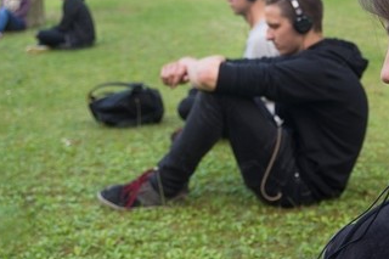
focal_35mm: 54
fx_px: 583
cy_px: 55
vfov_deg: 24.7
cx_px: 277
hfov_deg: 36.3
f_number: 4.5
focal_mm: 32
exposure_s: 1/60
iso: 200
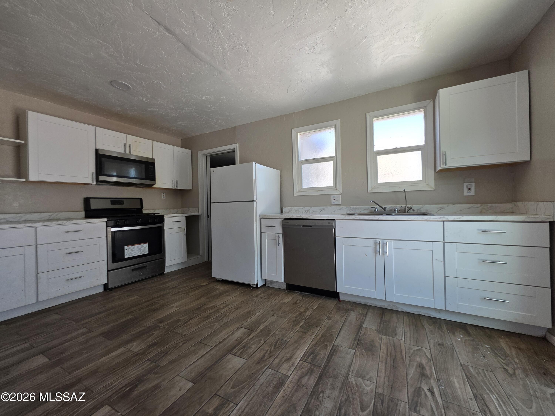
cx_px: 278
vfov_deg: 89.9
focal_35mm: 13
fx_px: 208
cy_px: 208
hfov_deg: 106.2
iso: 50
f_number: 1.9
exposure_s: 1/120
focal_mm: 2.2
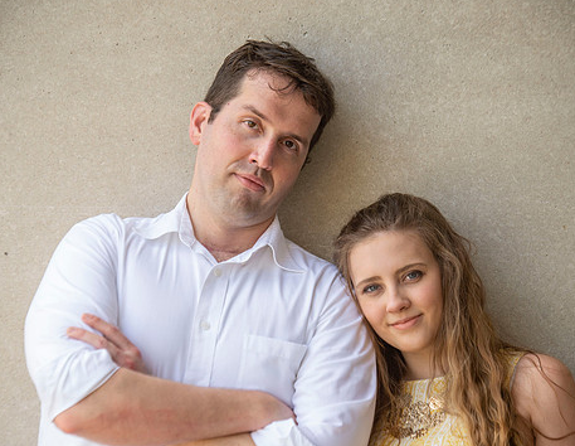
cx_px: 286
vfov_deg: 8.0
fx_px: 3194
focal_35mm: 190
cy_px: 266
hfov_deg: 10.3
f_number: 5
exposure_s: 1/250
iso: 250
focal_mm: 135
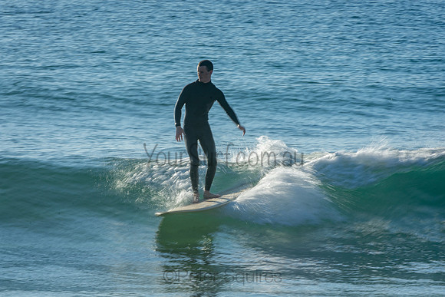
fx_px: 7418
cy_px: 148
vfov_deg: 2.3
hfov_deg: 3.4
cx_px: 222
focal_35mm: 600
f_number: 25
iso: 100
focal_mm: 400
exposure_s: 1/30
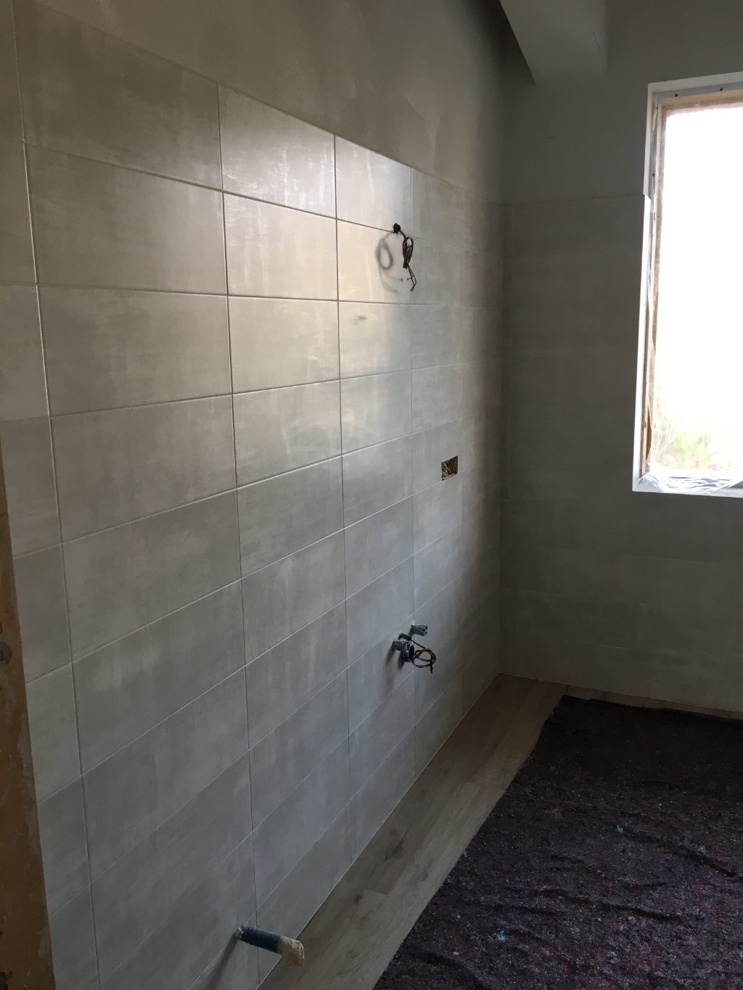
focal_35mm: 29
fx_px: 830
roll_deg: +1.4
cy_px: 495
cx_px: 372
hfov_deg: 48.2
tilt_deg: -10.3
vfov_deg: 61.7
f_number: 2.2
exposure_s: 1/33
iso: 25
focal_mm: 4.15
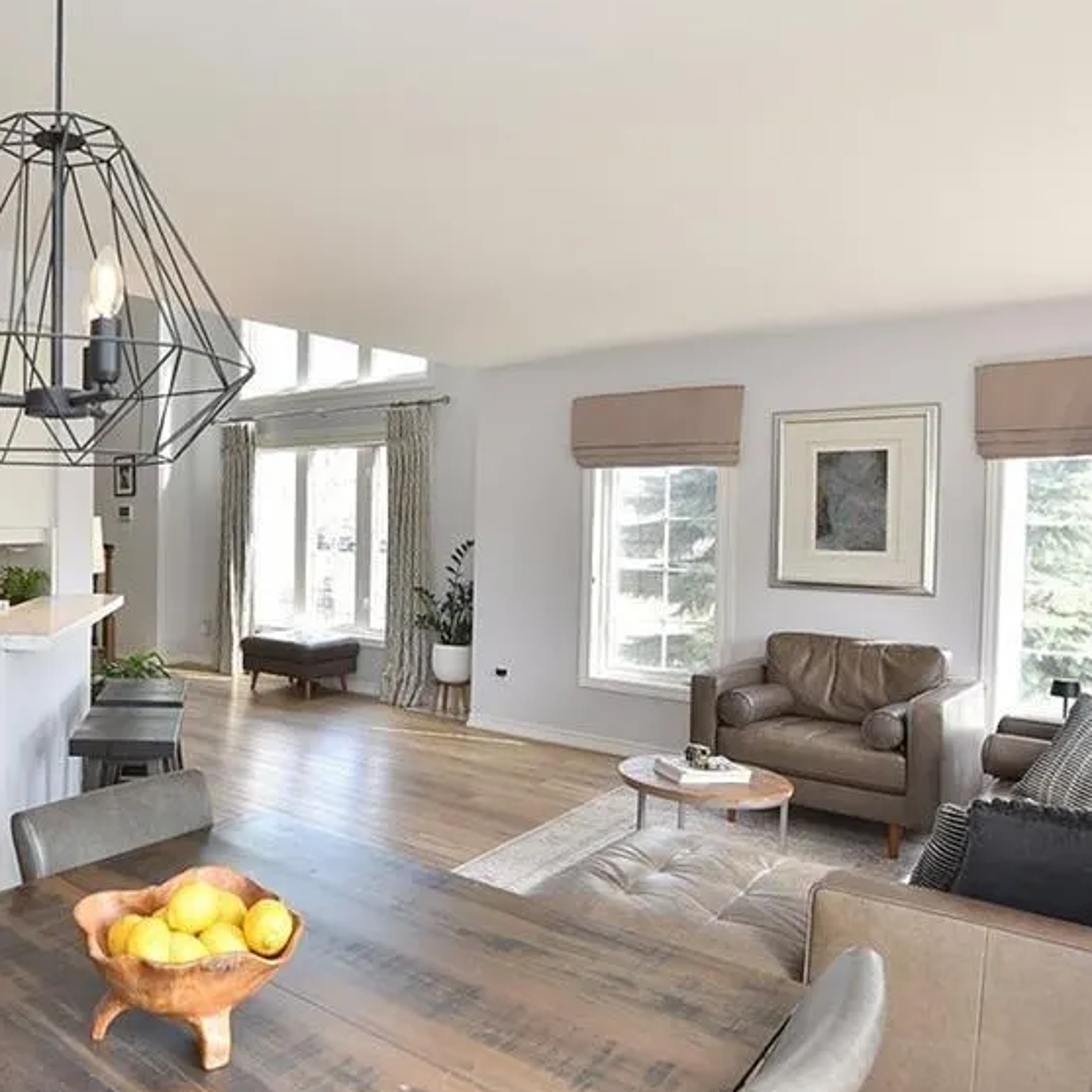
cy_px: 544
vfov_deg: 62.9
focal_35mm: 25
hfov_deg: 58.1
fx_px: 892
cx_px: 216
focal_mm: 16
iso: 500
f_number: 6.3
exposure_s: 1/160
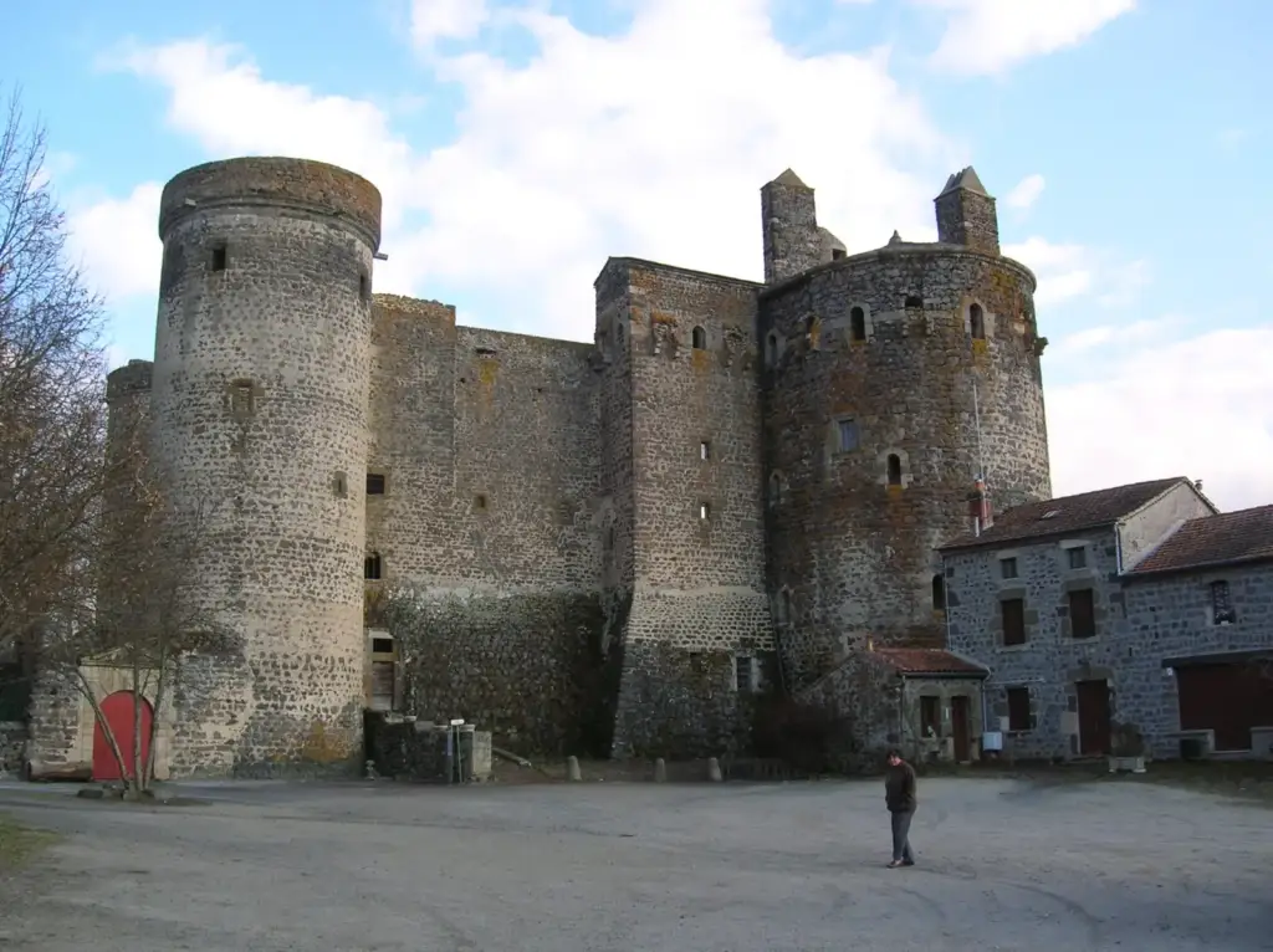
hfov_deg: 54.0
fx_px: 1249
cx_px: 636
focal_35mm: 34
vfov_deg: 41.7
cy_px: 476
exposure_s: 1/108
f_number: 4.9
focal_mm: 5.7
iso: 50
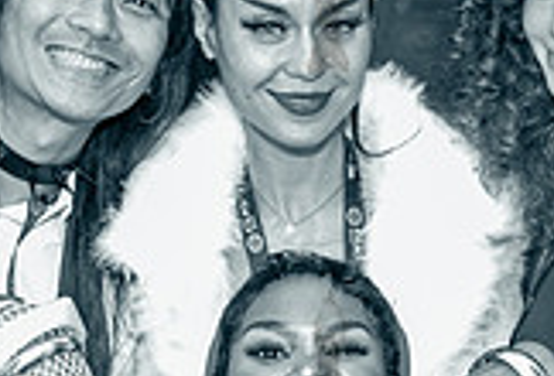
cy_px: 300
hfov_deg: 14.2
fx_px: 2229
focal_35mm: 144
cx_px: 200
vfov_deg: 9.6
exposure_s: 1/200
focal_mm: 35
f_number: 3.2
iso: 12800
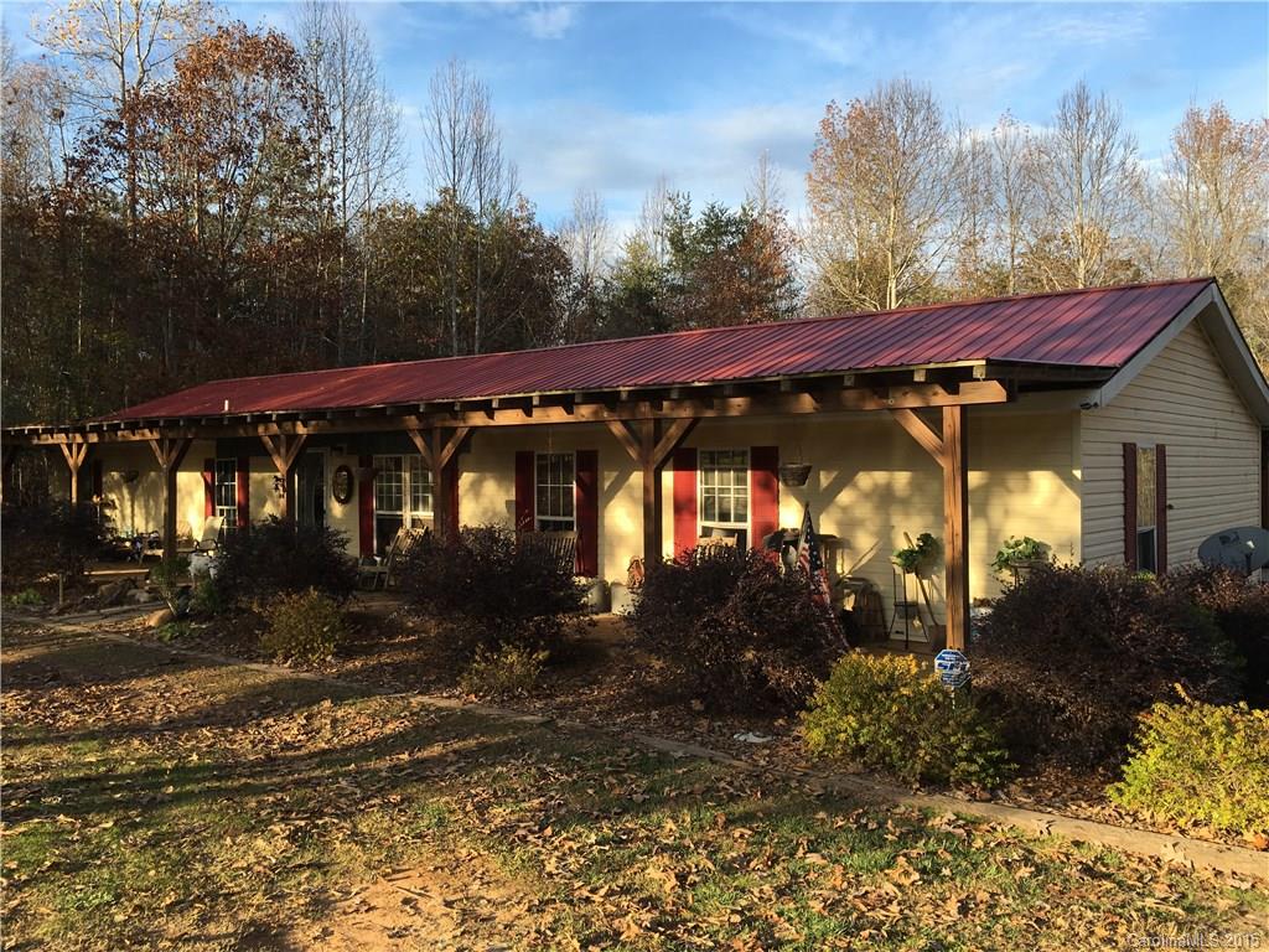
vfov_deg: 48.2
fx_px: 1063
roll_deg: -0.2
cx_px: 634
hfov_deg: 61.7
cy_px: 476
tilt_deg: -3.7
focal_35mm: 29
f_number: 2.2
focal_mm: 4.15
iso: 25
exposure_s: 1/615
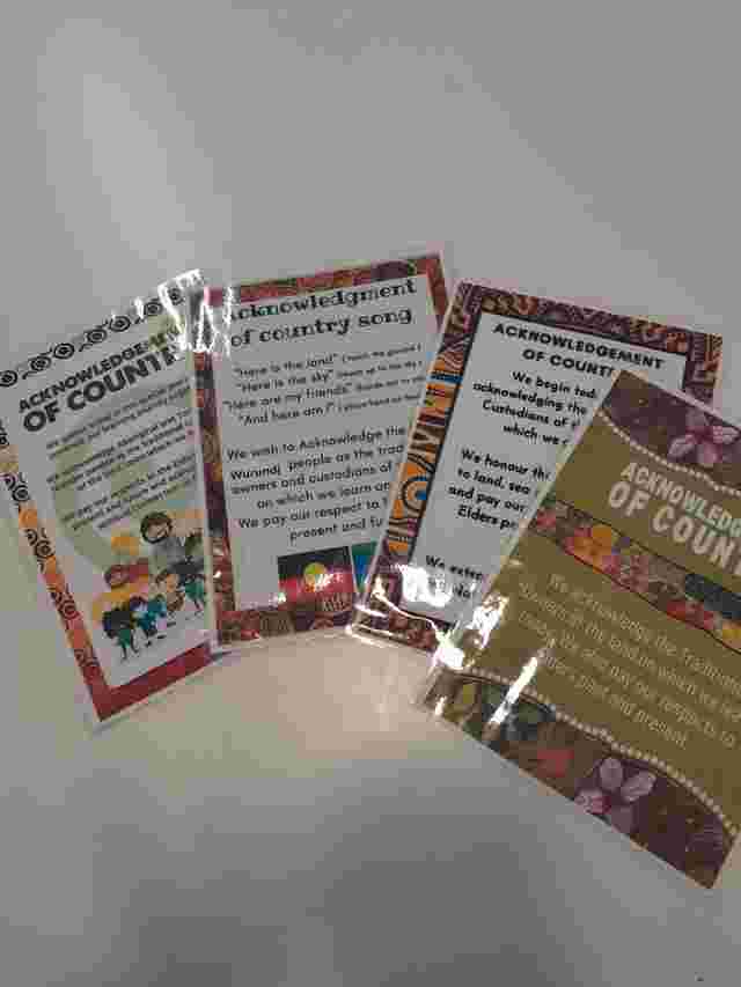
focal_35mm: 27
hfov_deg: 51.4
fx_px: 770
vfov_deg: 65.3
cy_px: 494
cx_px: 370
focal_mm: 4
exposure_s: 1/50
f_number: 1.8
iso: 100
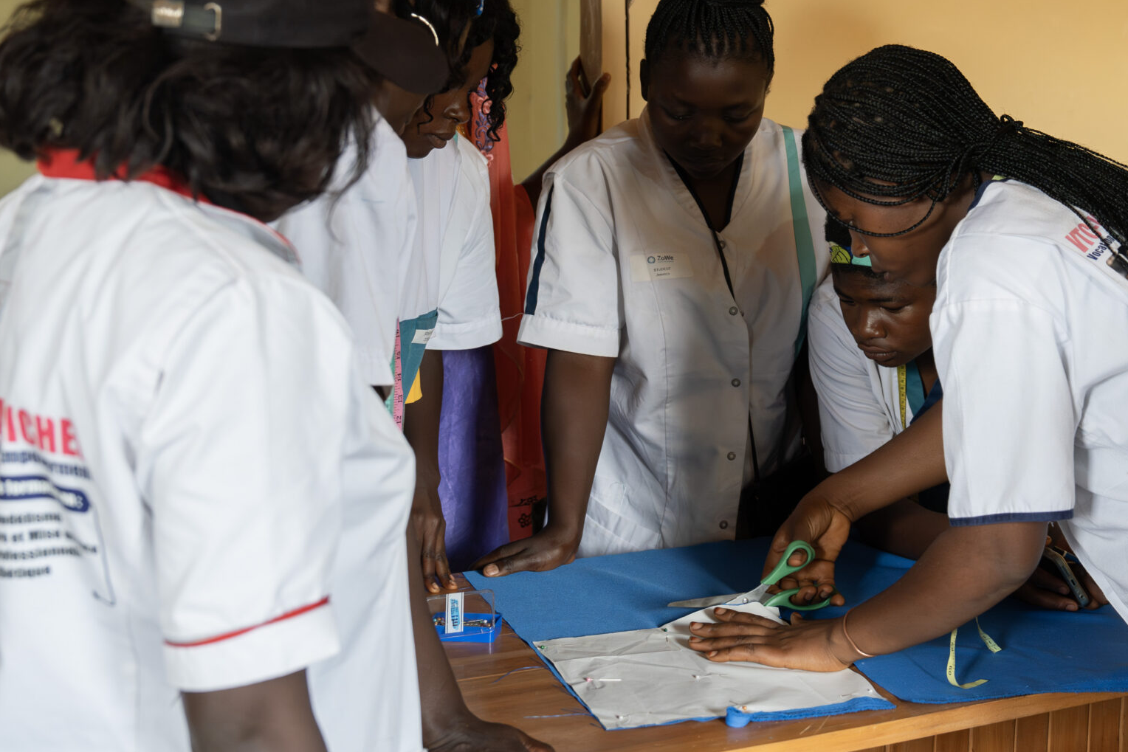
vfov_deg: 21.9
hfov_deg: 31.5
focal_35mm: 62
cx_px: 913
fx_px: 1943
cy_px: 296
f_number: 4
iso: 1250
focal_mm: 37
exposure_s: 1/200
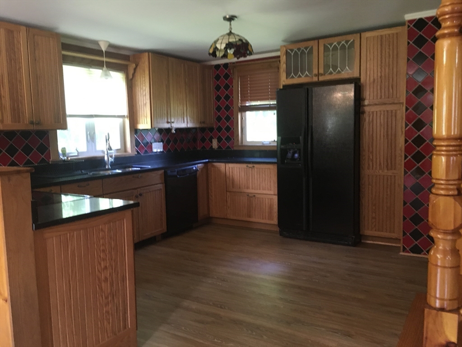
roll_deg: +1.1
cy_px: 174
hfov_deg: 61.7
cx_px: 231
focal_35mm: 29
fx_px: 387
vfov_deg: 48.2
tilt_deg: -2.0
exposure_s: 1/33
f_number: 2.2
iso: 200
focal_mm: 4.15
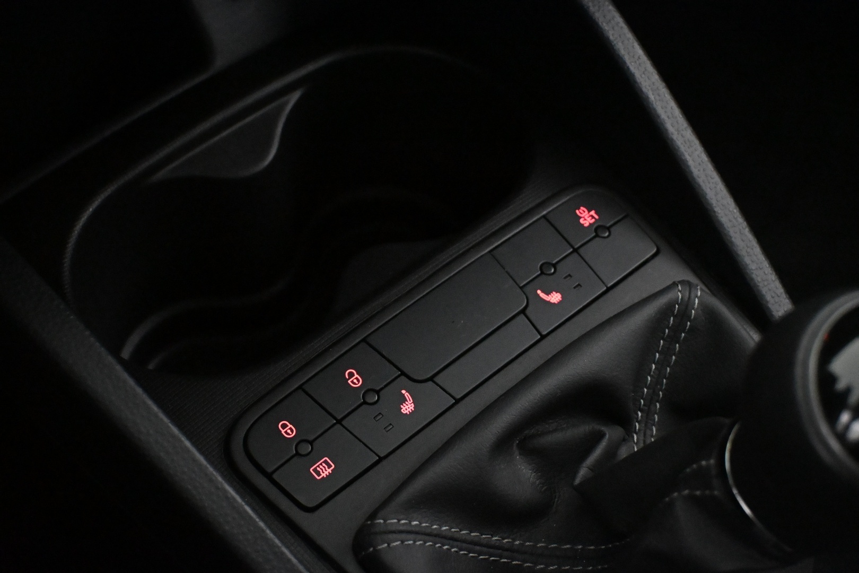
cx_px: 430
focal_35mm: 60
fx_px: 1432
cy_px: 286
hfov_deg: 33.4
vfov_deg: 22.6
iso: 12800
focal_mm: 40
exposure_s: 1/50
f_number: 5.6
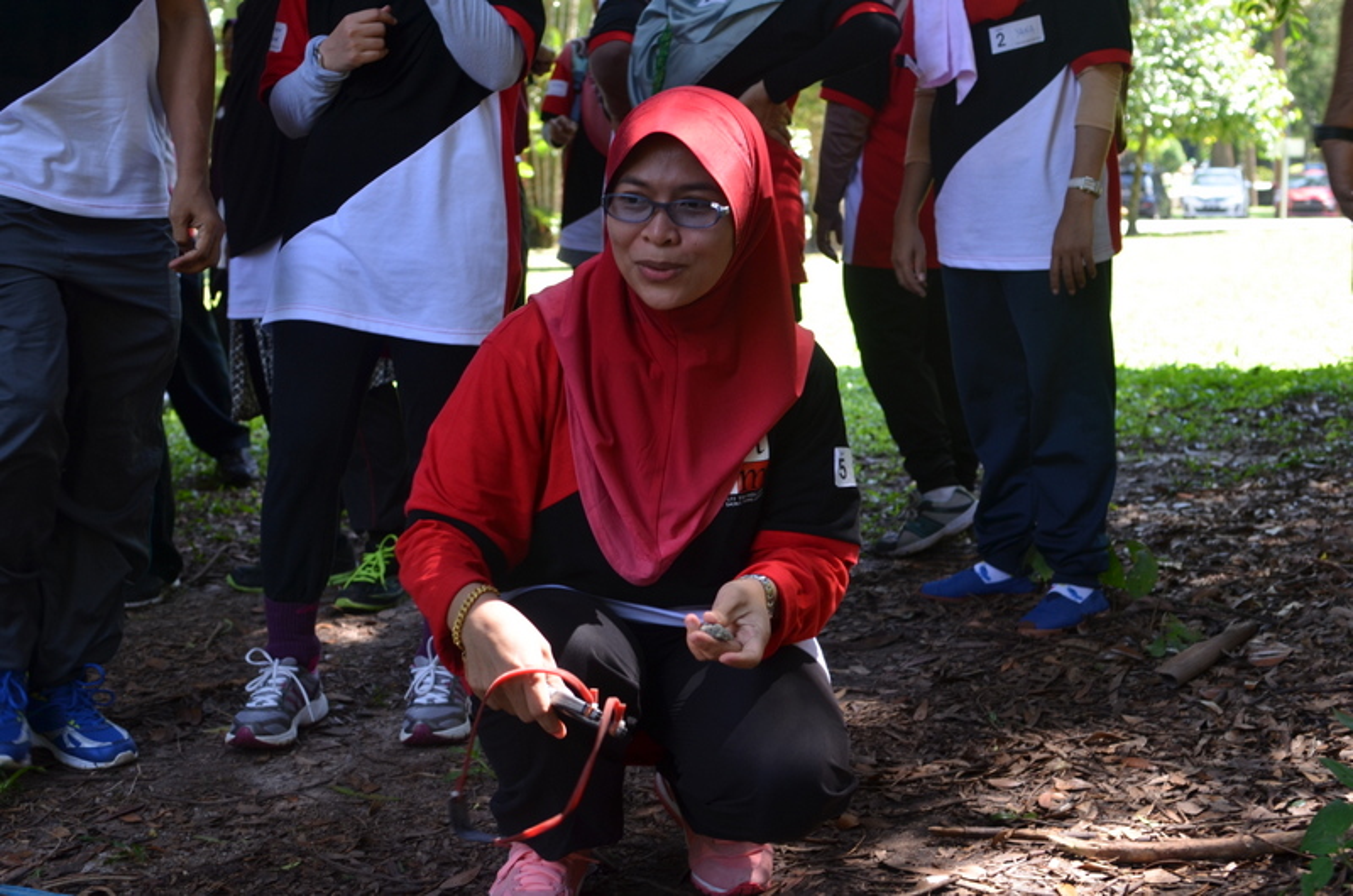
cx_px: 676
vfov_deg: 28.0
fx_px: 1800
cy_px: 448
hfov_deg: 41.2
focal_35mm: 48
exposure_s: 1/125
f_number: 4
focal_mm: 32
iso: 250
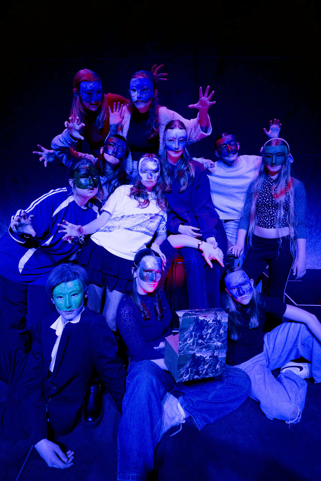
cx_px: 160
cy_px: 240
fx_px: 267
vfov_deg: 84.0
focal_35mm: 20
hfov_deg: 61.9
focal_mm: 20
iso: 1600
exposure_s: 1/50
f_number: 4.5
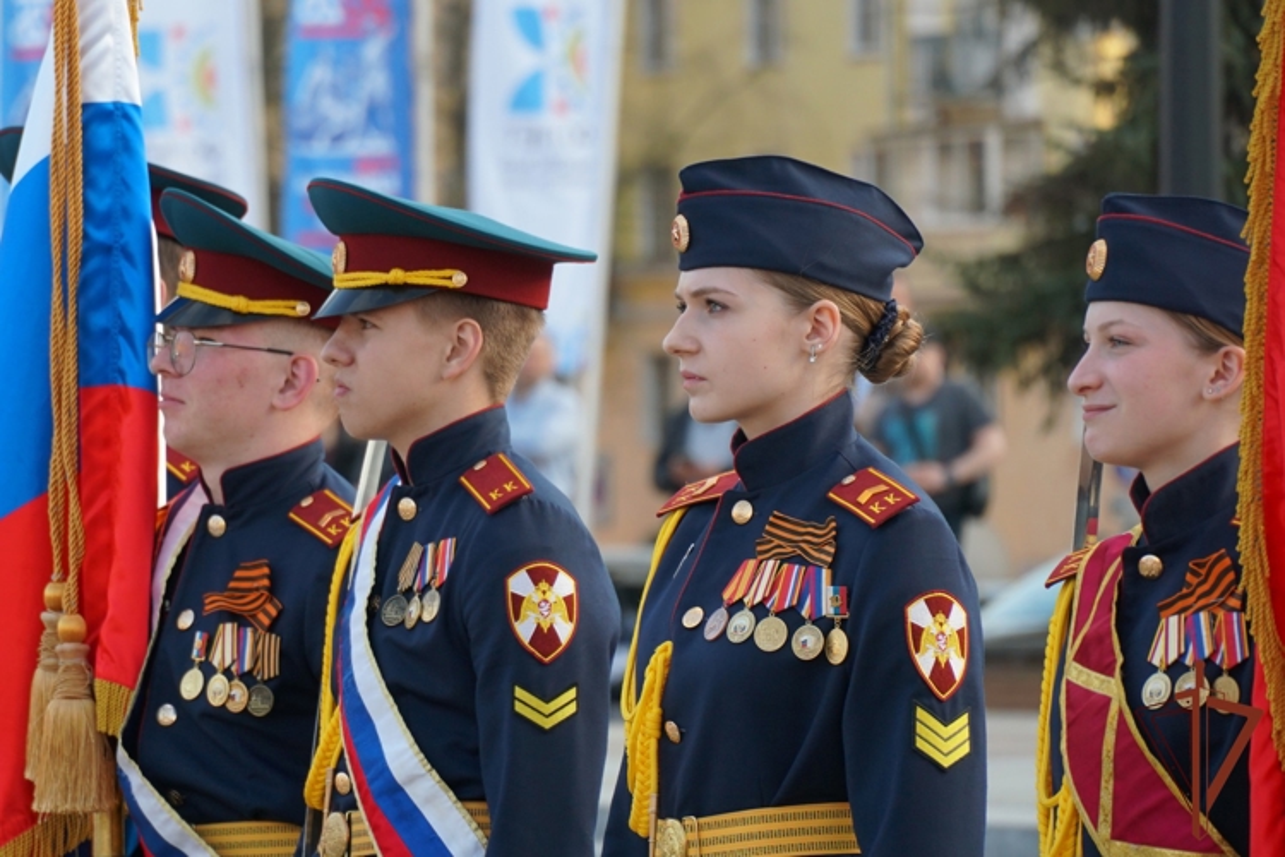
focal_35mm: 202
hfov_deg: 10.2
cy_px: 428
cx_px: 642
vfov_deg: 6.8
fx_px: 7228
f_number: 5.6
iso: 320
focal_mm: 135
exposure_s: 1/250
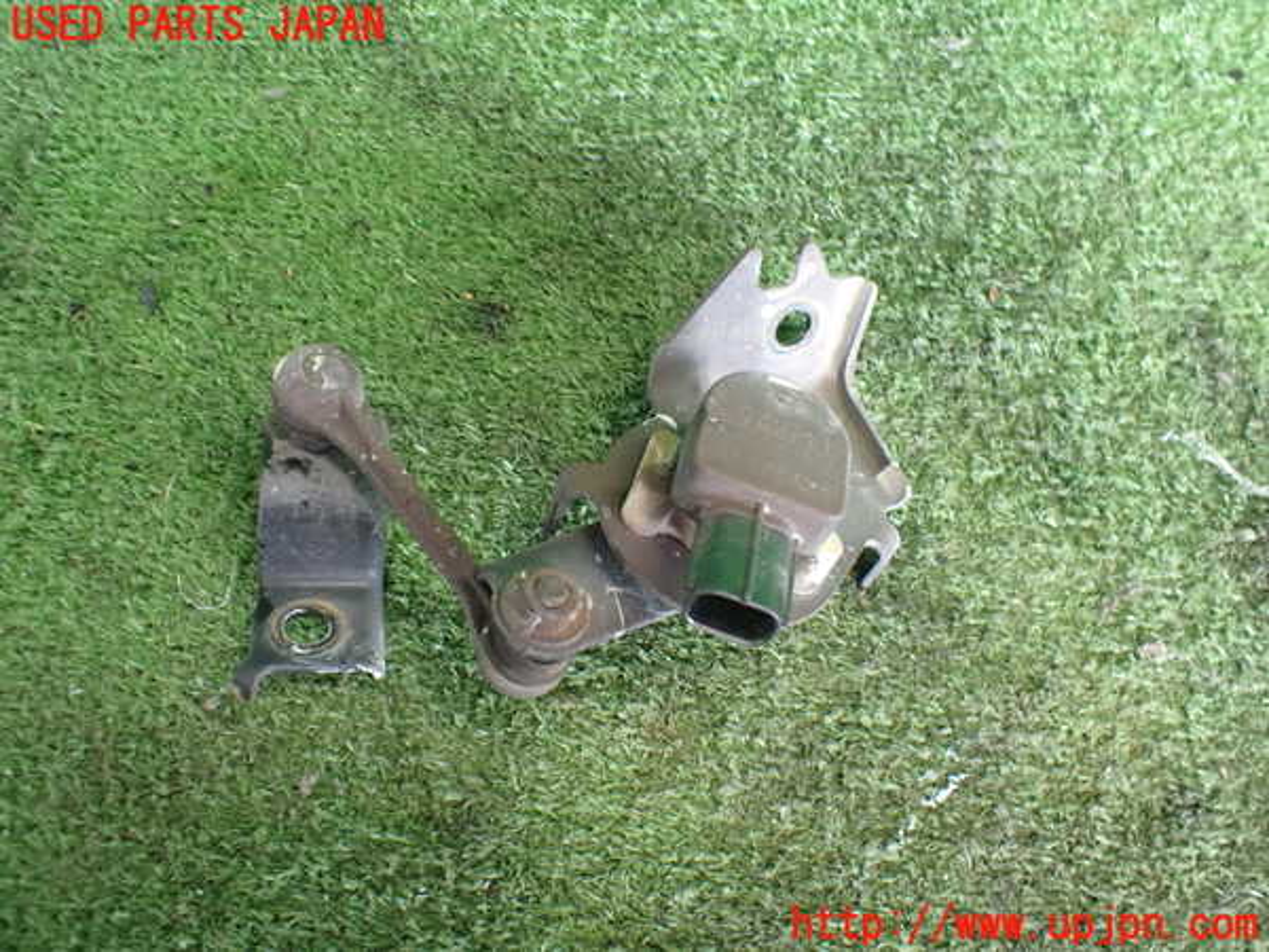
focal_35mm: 30
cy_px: 476
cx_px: 634
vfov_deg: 46.8
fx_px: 1100
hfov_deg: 60.0
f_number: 2.3
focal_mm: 5.4
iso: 800
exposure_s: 1/60
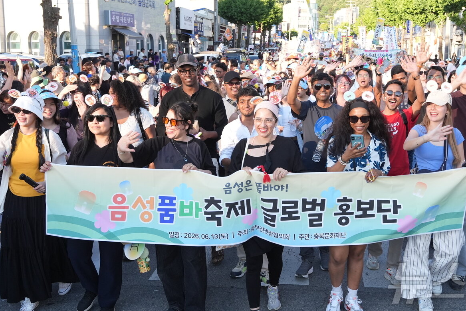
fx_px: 544
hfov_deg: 46.2
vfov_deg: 31.9
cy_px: 130
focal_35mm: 42
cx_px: 267
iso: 1600
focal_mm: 35
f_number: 7.1
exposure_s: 1/640
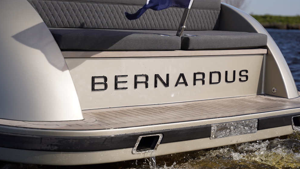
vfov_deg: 16.7
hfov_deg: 29.2
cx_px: 157
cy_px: 72
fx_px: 576
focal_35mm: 72
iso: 100
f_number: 3.5
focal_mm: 63.3
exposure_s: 1/2000
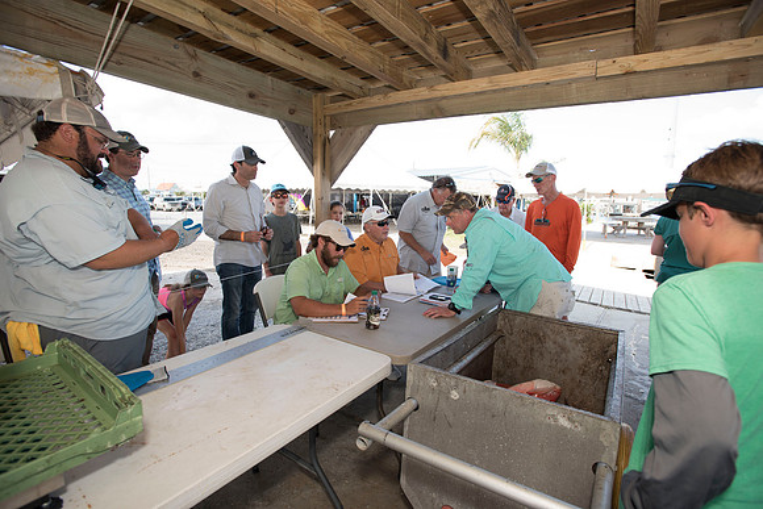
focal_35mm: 17
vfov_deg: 70.5
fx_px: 360
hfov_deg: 93.3
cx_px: 382
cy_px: 254
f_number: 4.5
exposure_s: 1/200
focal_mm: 17
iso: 250
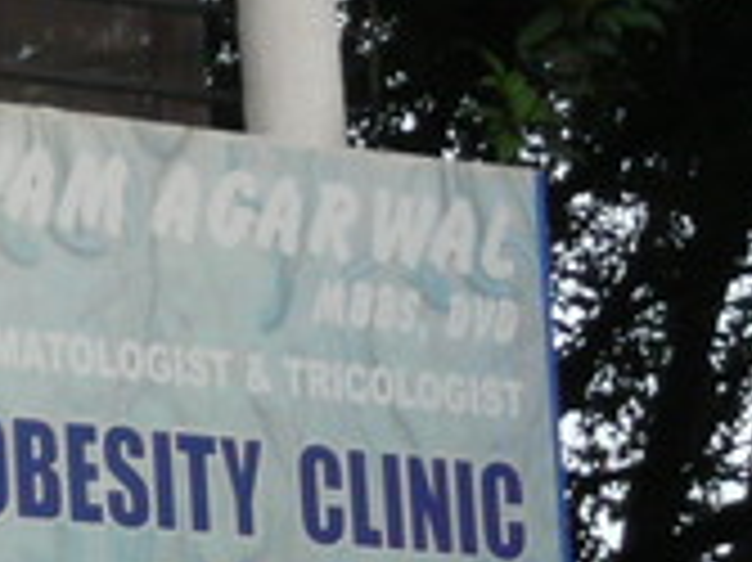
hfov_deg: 5.0
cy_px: 387
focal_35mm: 391
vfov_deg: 3.8
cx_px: -666
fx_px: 8488
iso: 200
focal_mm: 16.8
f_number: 5.6
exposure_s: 1/10
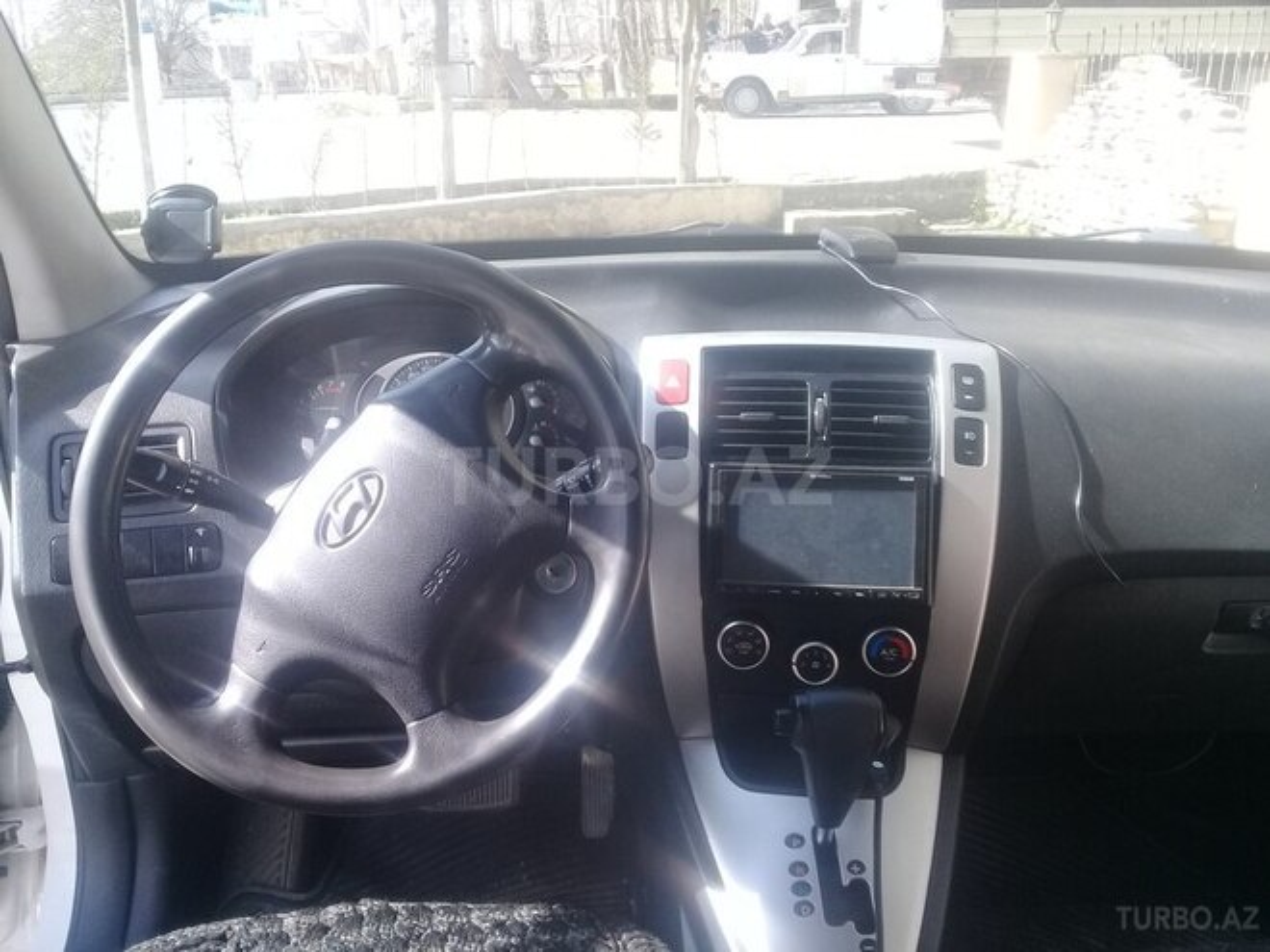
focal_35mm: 31
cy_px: 476
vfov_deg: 45.4
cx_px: 635
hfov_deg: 58.4
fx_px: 1137
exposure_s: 1/150
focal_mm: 3.3
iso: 50
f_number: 2.2
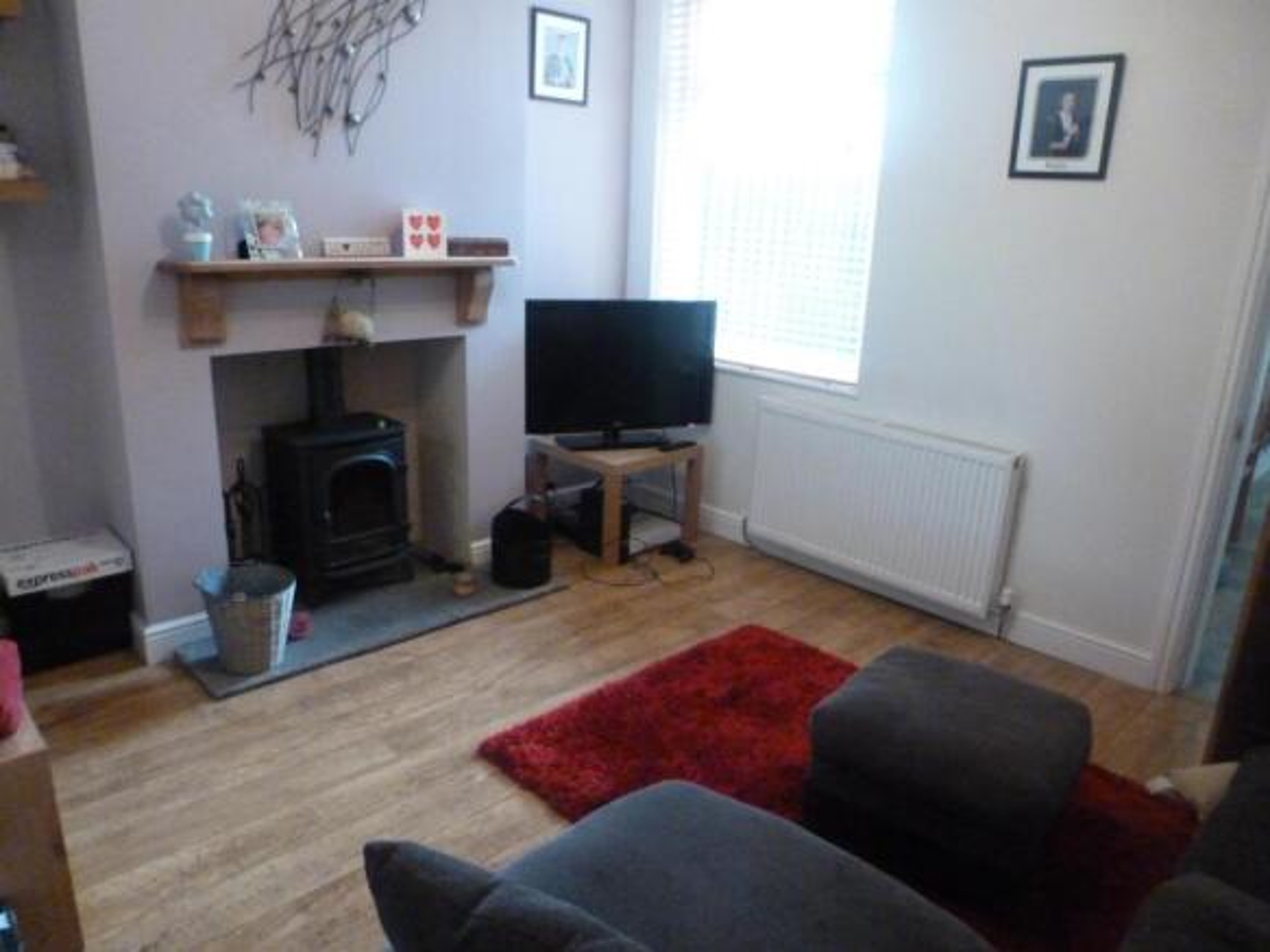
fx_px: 880
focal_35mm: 24
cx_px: 635
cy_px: 476
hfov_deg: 71.6
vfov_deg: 56.8
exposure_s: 1/20
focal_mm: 4.3
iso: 800
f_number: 3.3
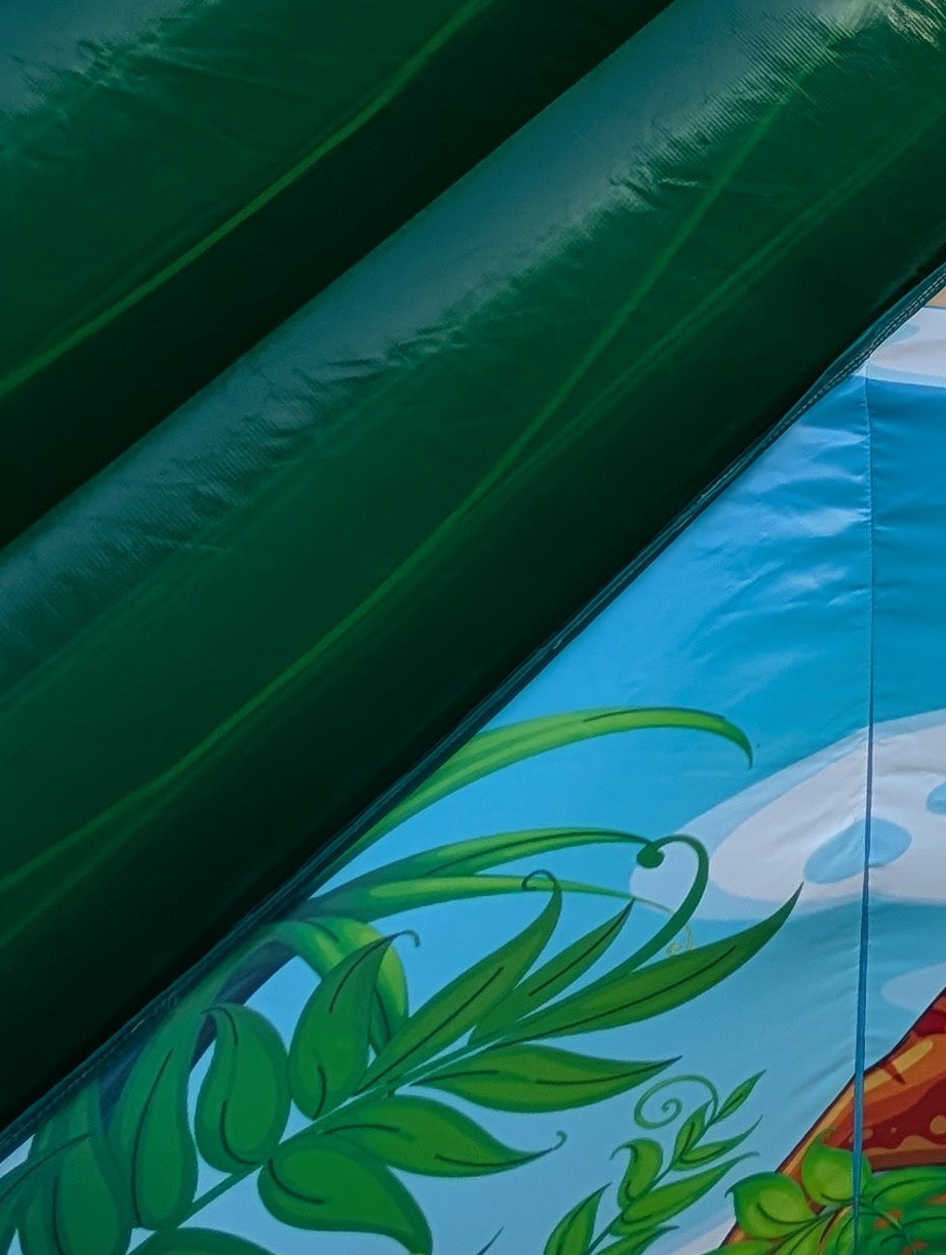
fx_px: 1453
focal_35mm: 40
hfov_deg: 26.4
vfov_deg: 42.3
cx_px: 1409
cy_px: 93
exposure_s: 1/887
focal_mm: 2.02
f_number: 1.7
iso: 51
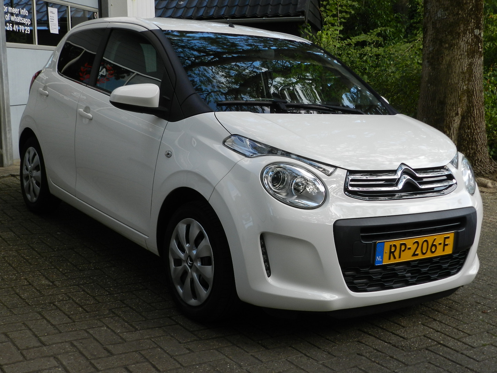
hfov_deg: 41.2
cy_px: 186
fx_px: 660
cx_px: 248
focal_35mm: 46
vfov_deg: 31.5
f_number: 4.2
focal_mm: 8.1
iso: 160
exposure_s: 1/320
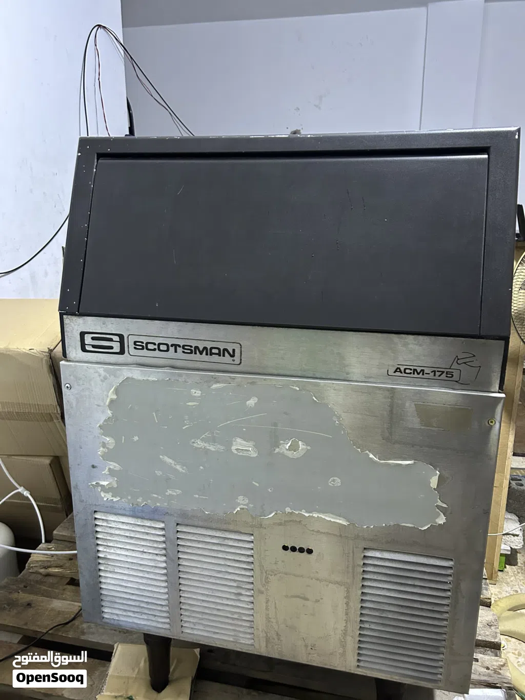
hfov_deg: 53.1
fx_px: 526
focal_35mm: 26
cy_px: 350
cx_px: 262
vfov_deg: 67.3
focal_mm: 5.7
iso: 500
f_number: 1.5
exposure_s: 1/50
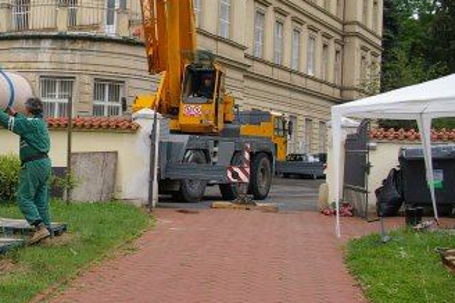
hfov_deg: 34.5
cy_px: 136
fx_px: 694
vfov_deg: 24.6
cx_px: 59
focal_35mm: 55
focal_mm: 20
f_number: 8
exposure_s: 1/250
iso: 200
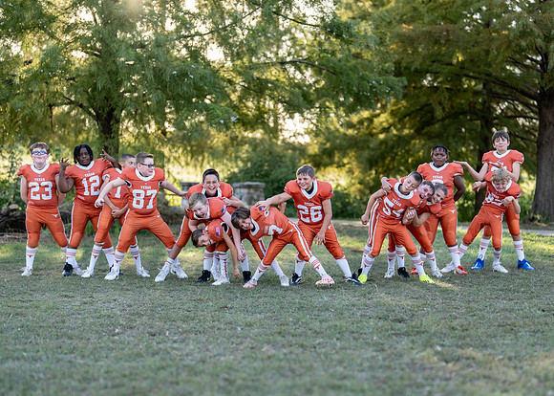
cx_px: 306
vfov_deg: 22.5
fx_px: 994
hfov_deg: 31.1
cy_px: 239
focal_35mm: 63
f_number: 1.2
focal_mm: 50
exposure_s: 1/1000
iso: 100
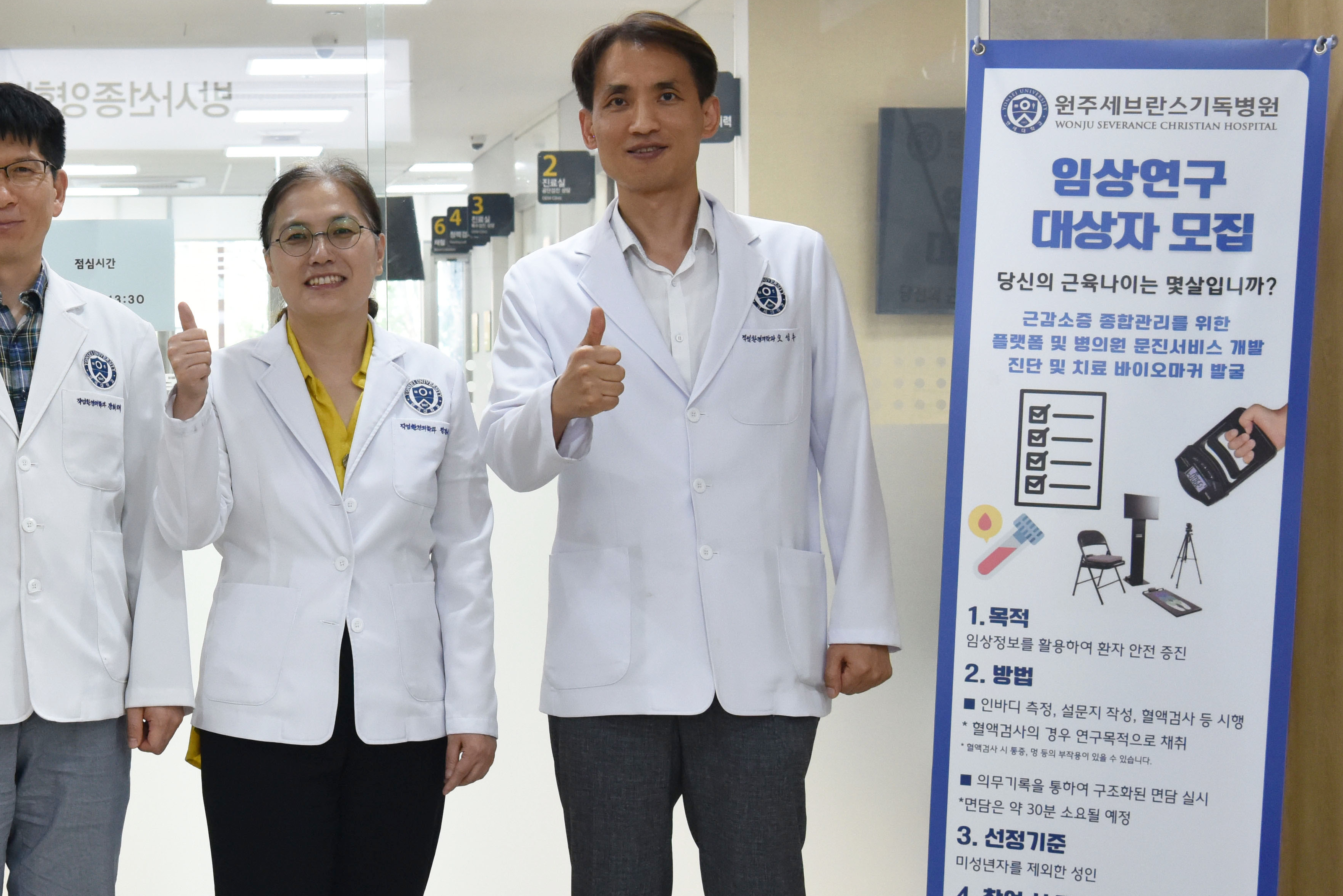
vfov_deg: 15.5
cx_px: 265
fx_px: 3283
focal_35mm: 88
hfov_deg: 22.8
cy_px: 432
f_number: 6.3
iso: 1600
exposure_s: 1/160
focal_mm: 42
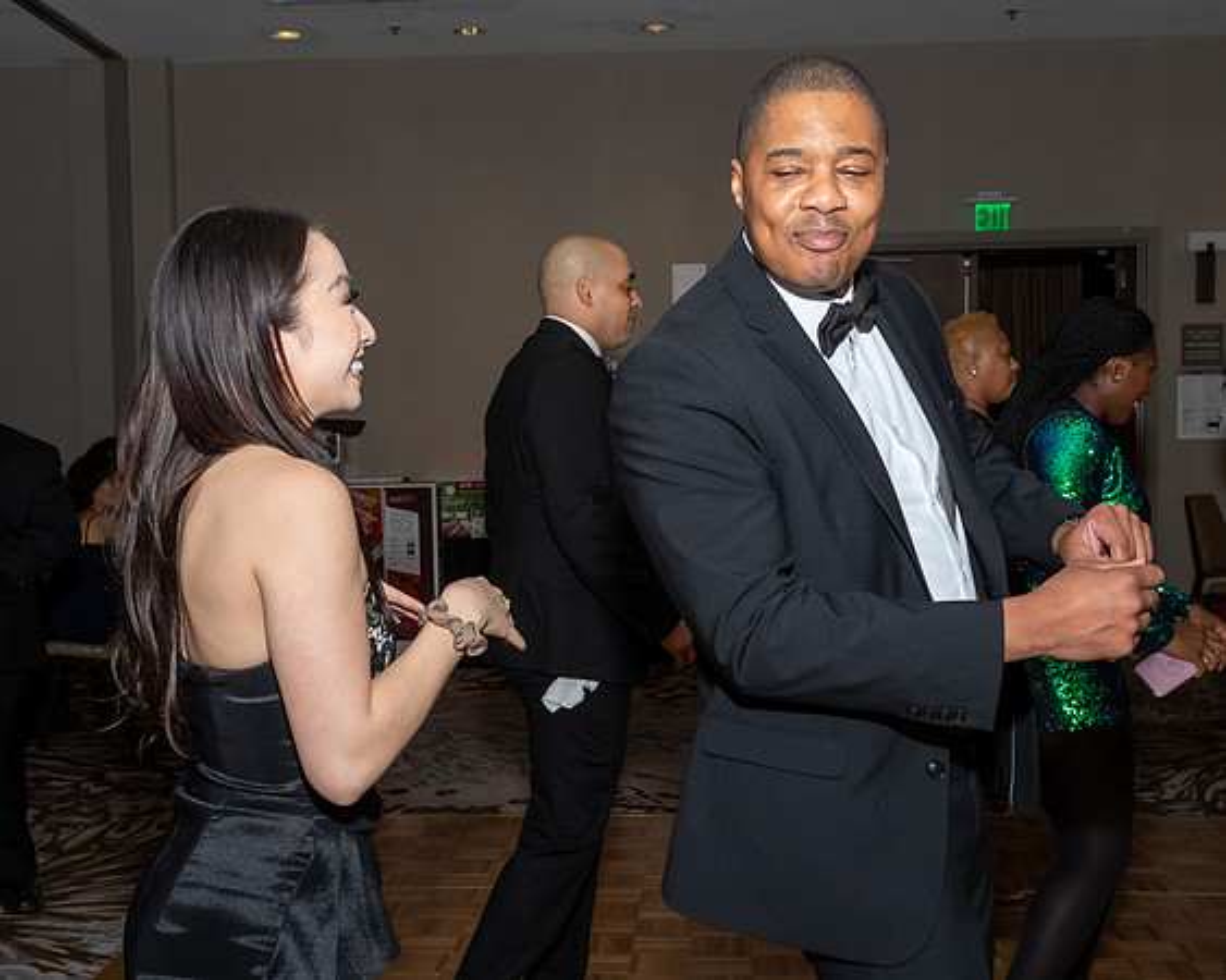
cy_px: 523
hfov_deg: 39.3
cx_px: 577
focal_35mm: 47
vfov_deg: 31.9
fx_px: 1716
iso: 500
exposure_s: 1/250
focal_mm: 22
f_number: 6.3
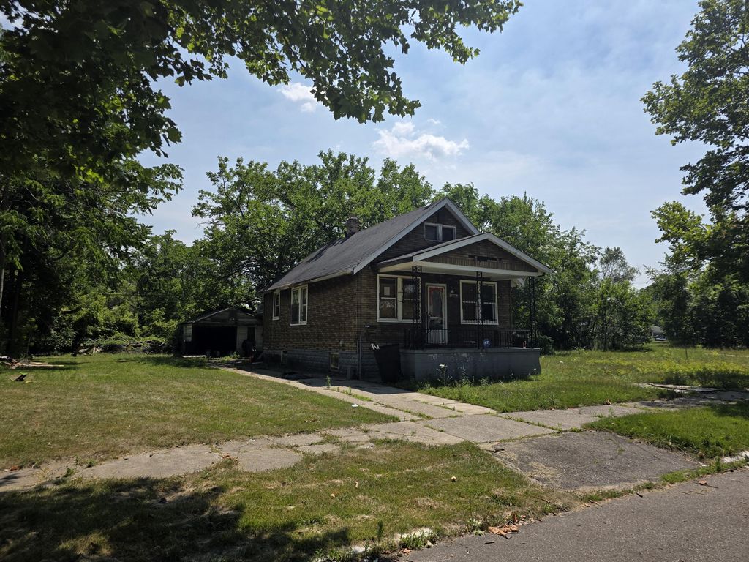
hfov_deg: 73.9
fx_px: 498
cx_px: 374
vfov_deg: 58.9
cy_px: 281
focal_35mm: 23
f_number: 1.7
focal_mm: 6.3
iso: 80
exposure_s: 1/7944
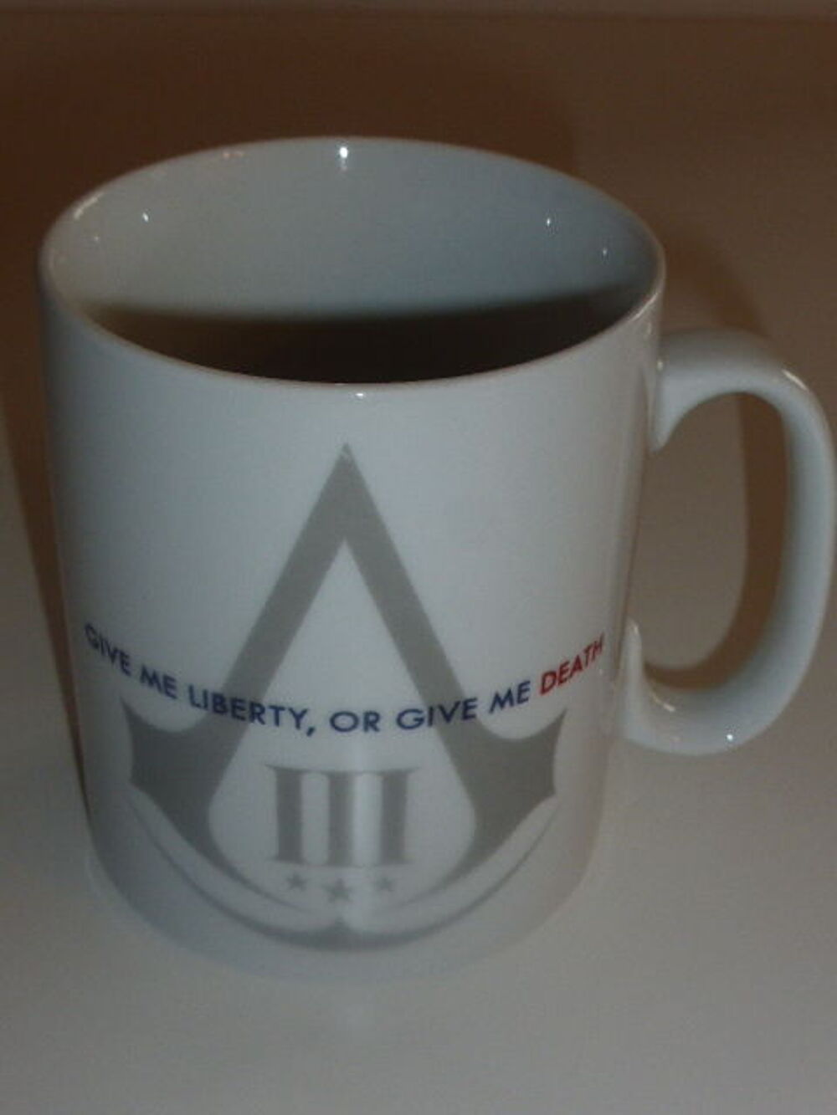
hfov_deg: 24.0
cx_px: 418
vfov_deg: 31.7
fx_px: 1966
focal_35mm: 61
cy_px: 558
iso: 250
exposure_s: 1/60
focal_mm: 10.3
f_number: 4.7
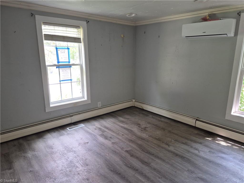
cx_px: 122
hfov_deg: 73.9
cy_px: 92
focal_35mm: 23
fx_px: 162
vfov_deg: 58.9
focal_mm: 5.4
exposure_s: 1/60
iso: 80
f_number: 1.8
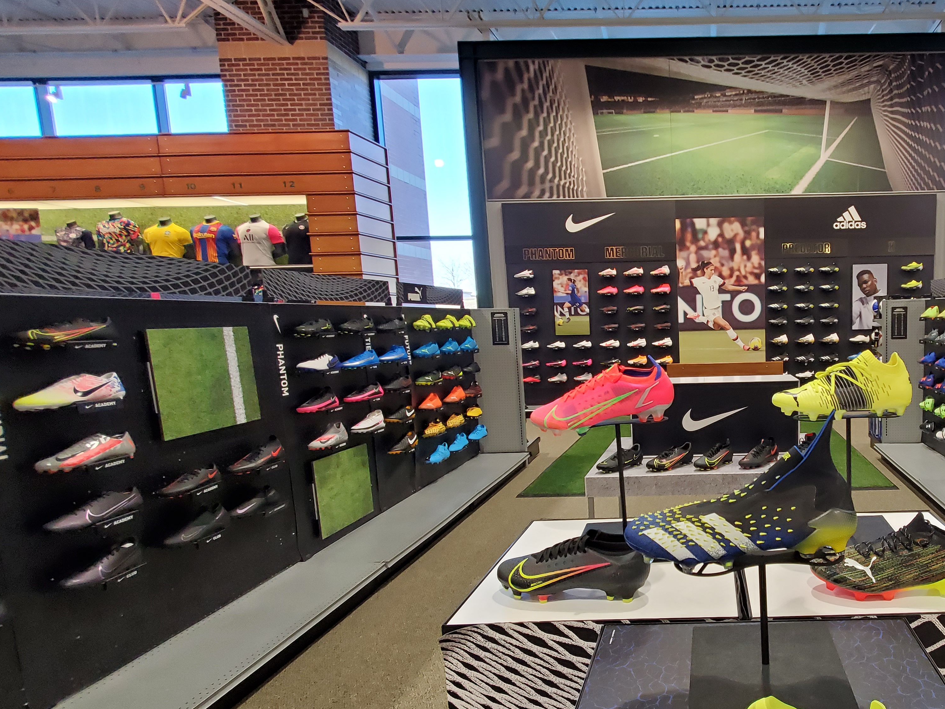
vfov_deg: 65.8
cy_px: 390
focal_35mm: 20
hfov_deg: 76.3
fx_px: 546
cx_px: 699
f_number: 2.2
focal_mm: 1.8
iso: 125
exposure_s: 1/59
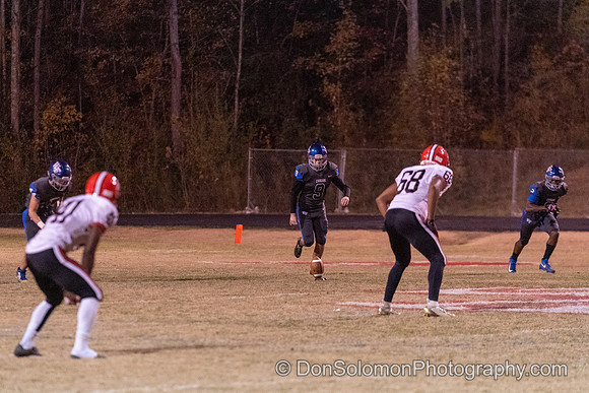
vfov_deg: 5.5
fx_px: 4072
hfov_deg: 8.3
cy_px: 196
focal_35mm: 249
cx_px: 290
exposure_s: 1/500
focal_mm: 194
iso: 6400
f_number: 3.2
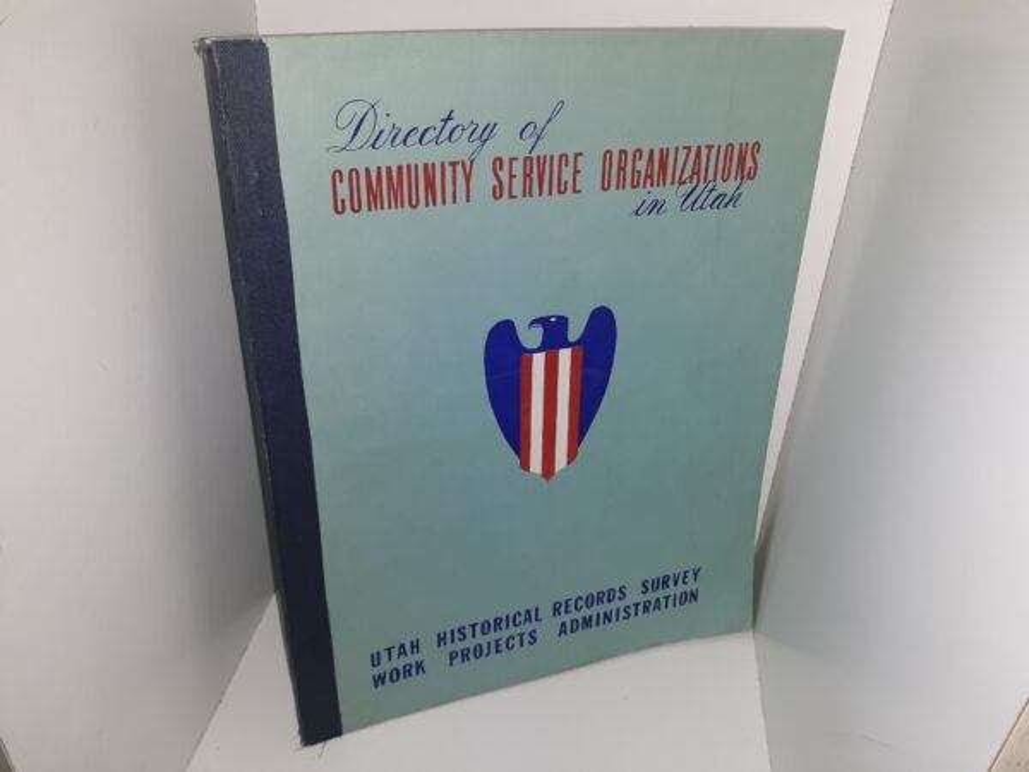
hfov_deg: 63.4
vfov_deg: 49.7
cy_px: 386
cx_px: 514
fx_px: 832
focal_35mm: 28
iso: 40
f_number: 1.7
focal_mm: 3.7
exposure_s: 1/130
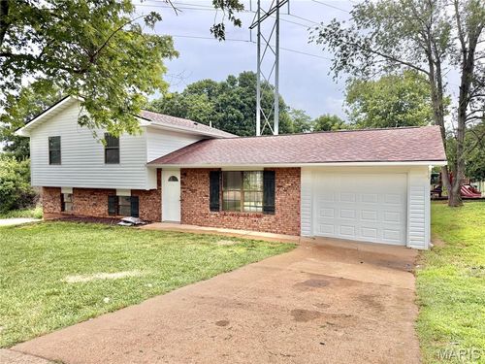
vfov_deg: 56.8
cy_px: 182
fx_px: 336
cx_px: 242
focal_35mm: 24
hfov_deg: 71.6
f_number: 1.78
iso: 100
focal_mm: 6.76
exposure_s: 1/2370
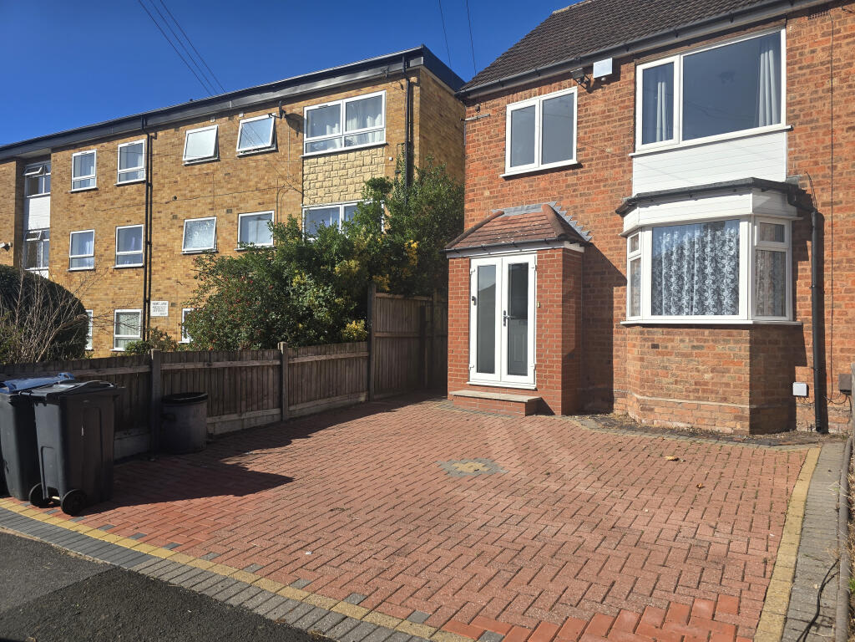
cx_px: 428
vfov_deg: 58.9
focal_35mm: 23
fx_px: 568
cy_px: 321
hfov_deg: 73.9
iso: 12
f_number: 1.7
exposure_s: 1/868
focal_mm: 6.3
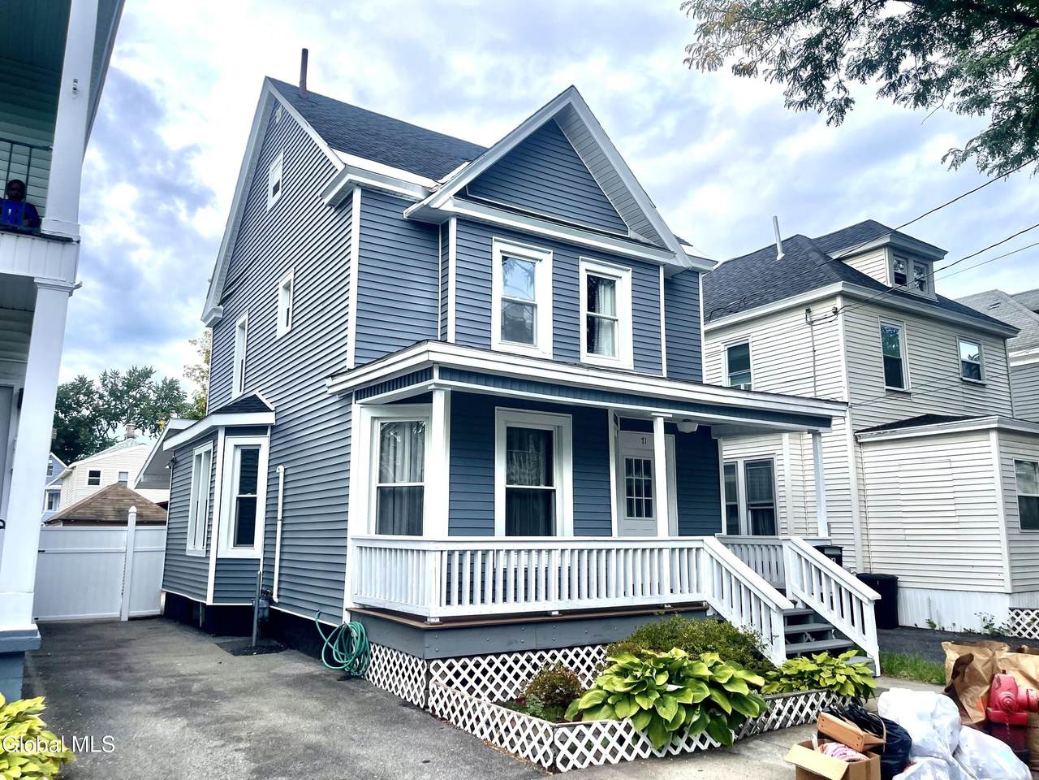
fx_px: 750
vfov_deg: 54.9
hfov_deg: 69.4
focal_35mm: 25
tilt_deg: +10.1
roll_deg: +1.0
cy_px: 390
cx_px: 520
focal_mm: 5.1
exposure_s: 1/985
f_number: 1.6
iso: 32
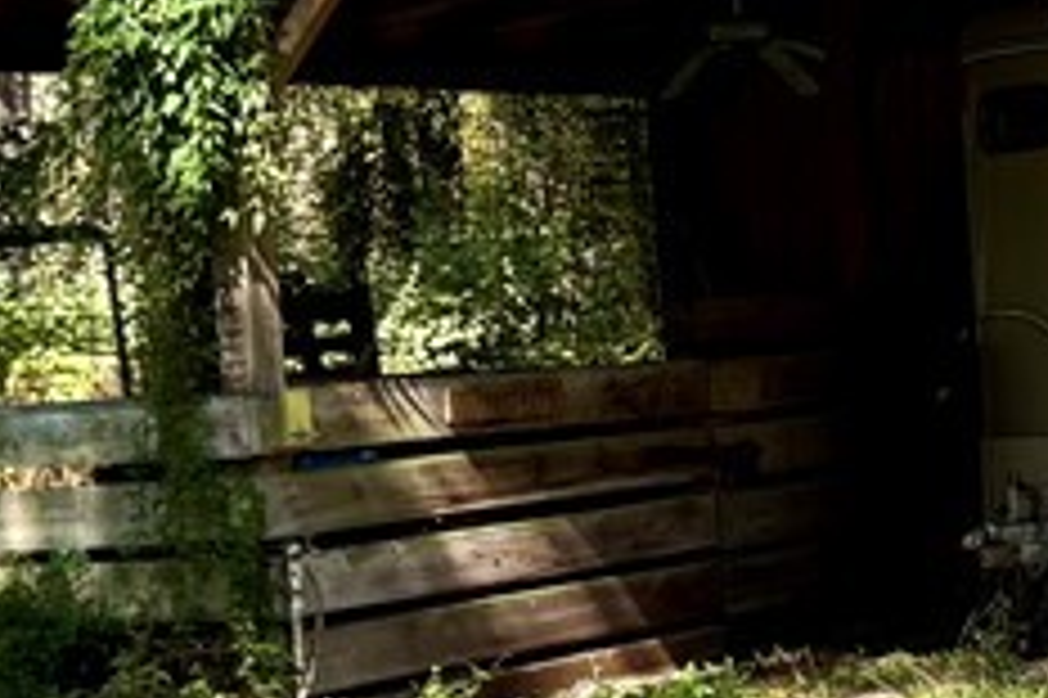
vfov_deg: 11.5
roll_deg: +2.8
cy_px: 500
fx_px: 3462
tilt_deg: -3.3
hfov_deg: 16.0
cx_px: 1502
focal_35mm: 119
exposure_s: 1/539
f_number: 1.6
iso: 50
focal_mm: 5.96
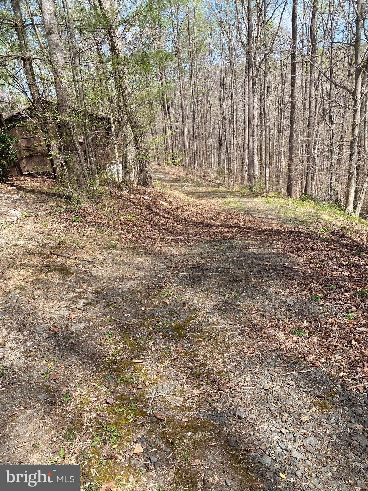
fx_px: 369
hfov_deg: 53.1
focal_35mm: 26
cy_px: 246
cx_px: 184
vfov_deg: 67.3
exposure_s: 1/990
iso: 32
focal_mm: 4.25
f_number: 1.8
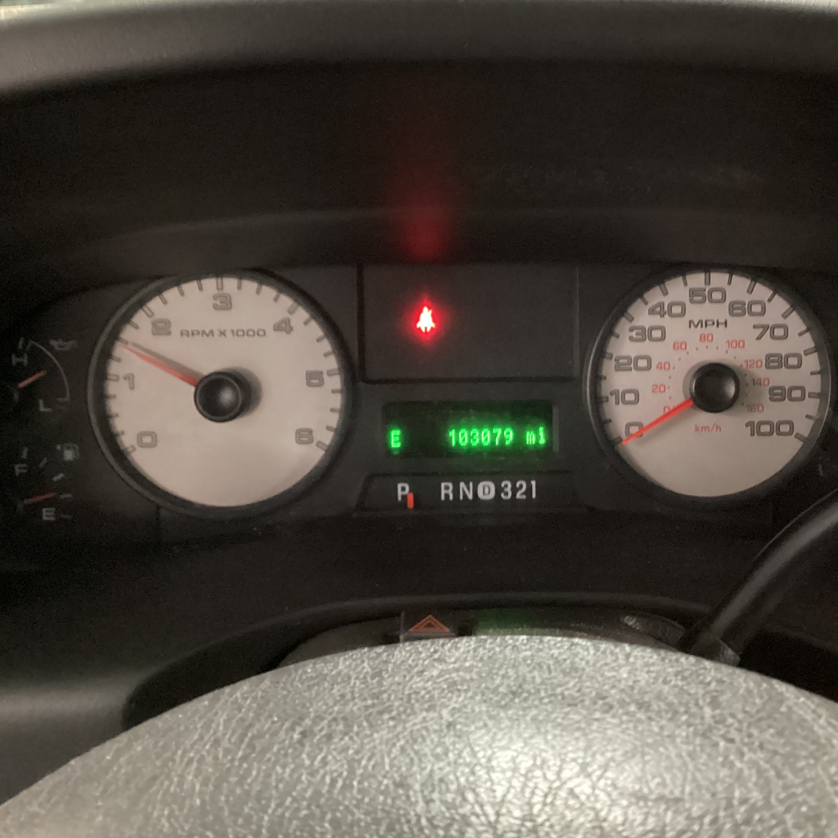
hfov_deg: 41.7
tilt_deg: -28.0
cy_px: 402
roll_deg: -2.2
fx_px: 1096
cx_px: 483
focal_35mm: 40
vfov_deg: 41.9
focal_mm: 3.3
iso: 800
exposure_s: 1/15
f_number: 2.4
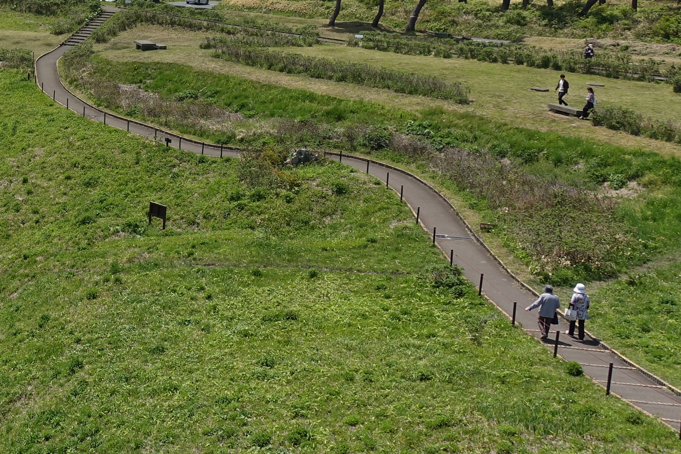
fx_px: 1021
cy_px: 25
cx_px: -84
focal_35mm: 54
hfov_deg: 32.1
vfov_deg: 24.2
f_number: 5.6
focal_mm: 8.8
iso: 125
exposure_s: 1/640
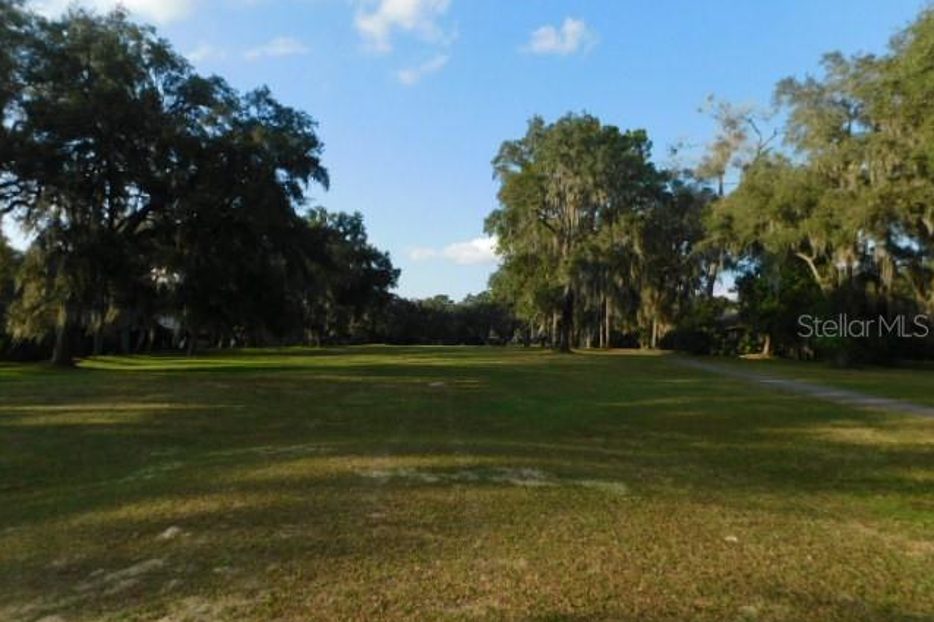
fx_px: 622
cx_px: 467
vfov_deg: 53.1
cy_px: 325
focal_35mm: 24
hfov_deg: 73.8
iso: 125
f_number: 3
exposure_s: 1/1000
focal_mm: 4
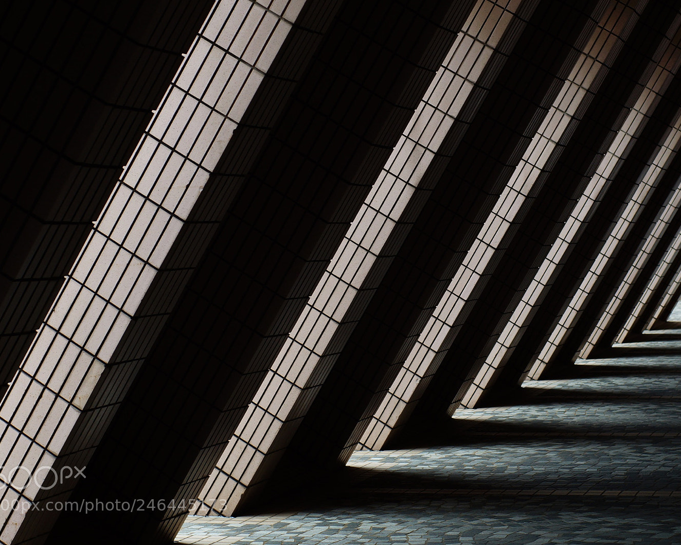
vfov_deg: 18.1
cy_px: 272
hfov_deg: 22.5
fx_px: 1713
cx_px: 370
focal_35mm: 85
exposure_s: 1/30
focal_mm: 50
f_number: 5
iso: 200
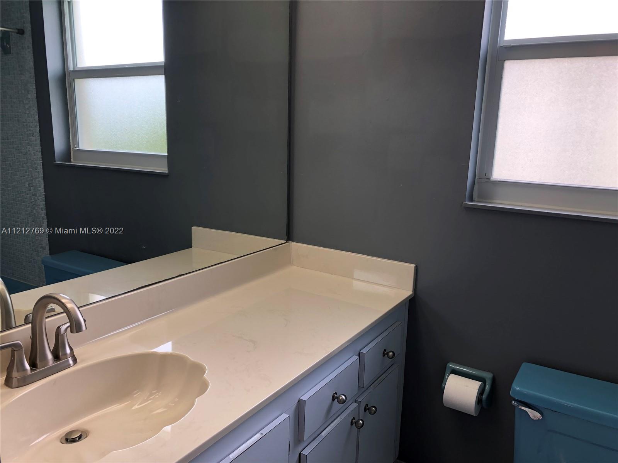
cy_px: 232
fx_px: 500
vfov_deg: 49.7
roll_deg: -2.0
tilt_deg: -10.9
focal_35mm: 28
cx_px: 309
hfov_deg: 63.4
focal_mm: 3.99
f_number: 1.8
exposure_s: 1/120
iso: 40
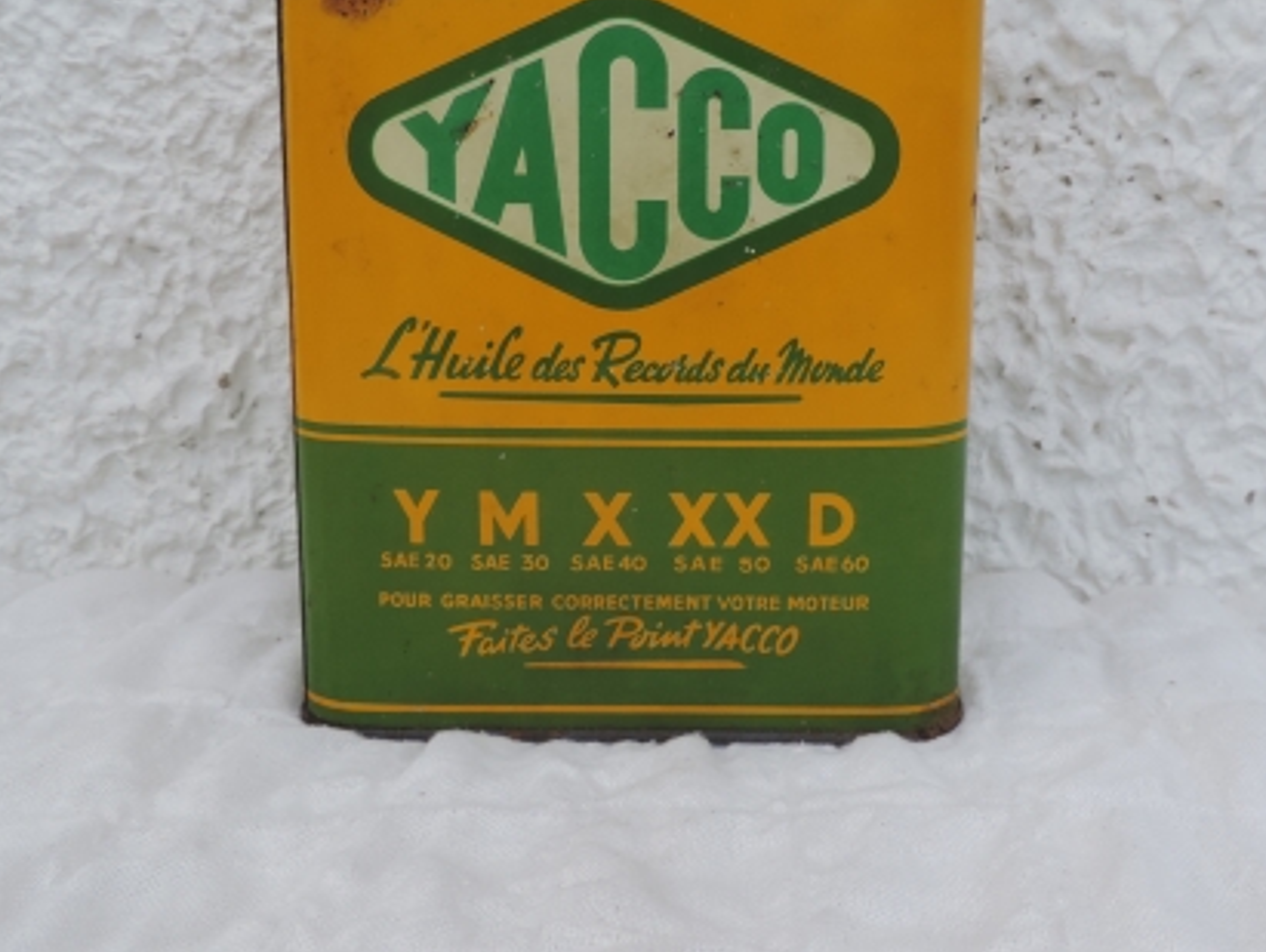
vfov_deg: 40.2
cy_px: 308
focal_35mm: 35
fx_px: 1281
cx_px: 690
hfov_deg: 52.5
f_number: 3
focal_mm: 4.3
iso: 80
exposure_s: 1/320
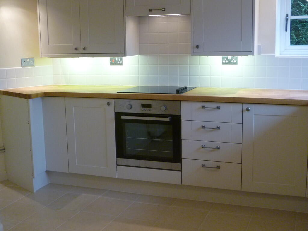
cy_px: 116
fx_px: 427
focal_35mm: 48
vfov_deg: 30.3
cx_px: 154
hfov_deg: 39.7
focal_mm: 8.6
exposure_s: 1/40
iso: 320
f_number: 3.5
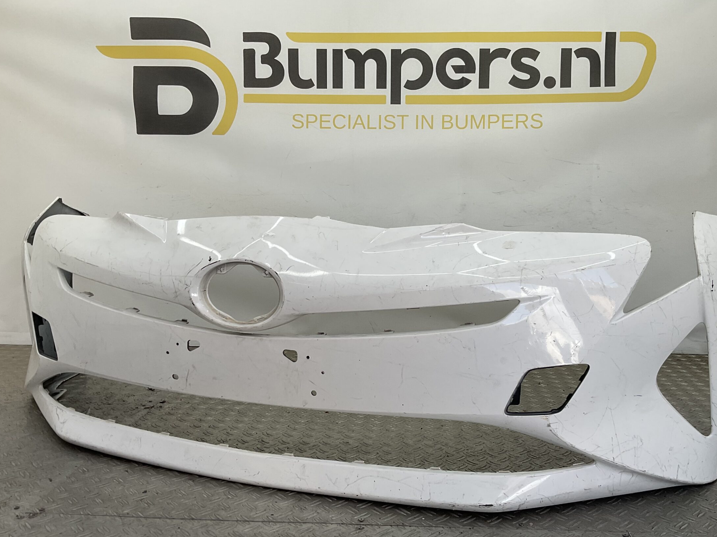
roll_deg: -1.2
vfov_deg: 41.7
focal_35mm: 34
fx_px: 704
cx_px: 400
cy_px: 296
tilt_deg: -9.1
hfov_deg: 53.8
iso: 16
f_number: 1.8
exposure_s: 1/245
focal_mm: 3
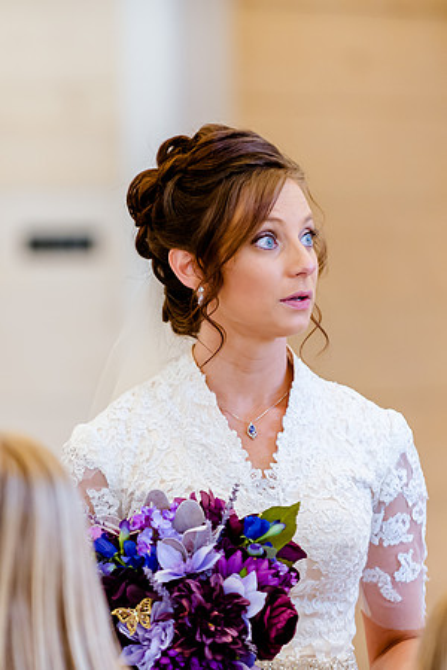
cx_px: 175
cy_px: 335
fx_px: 5381
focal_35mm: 289
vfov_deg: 7.1
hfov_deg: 4.8
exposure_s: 1/400
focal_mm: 190
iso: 2000
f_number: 2.8
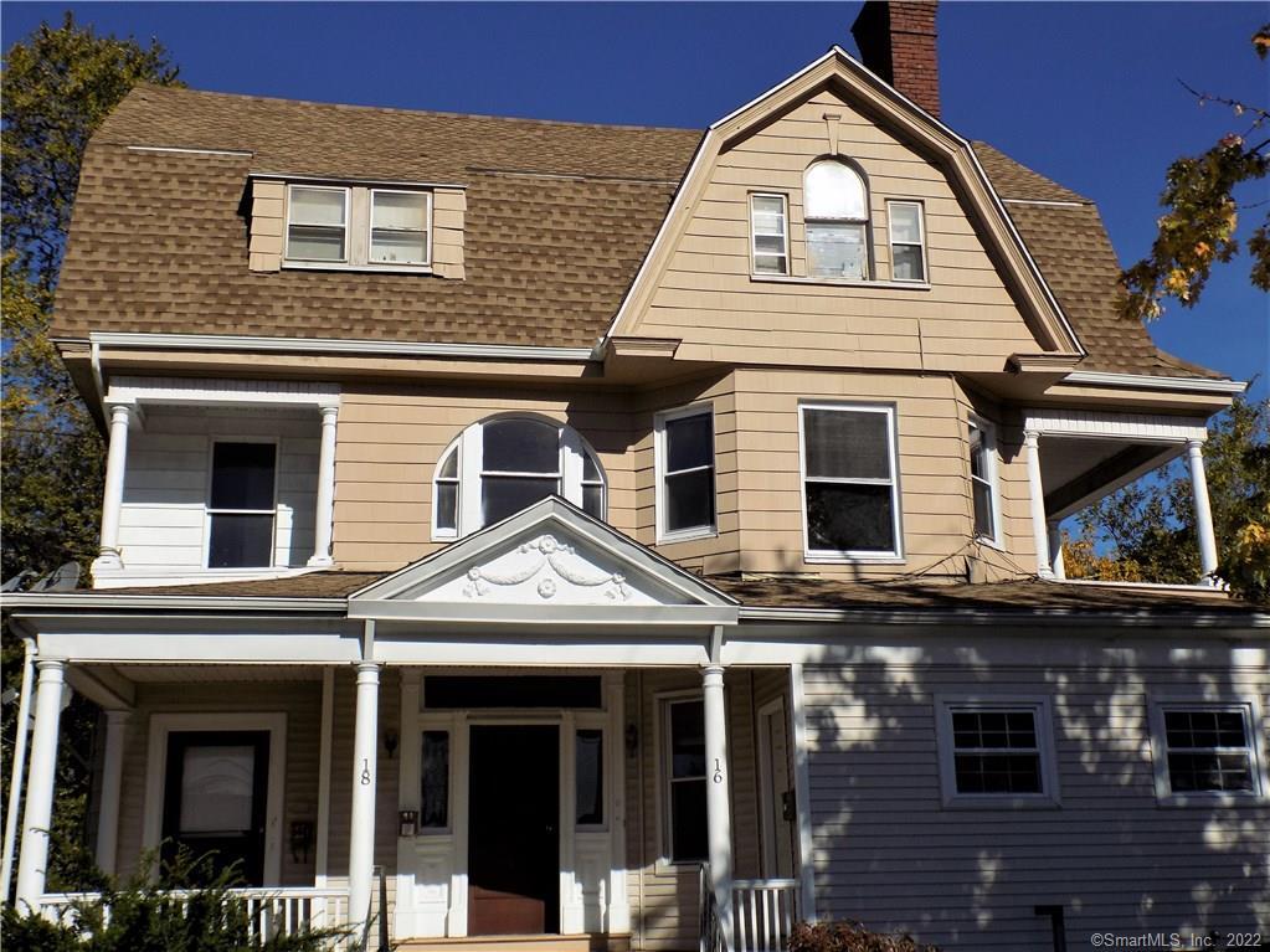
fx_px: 1504
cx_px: 635
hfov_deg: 45.8
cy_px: 476
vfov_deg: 35.1
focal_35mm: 41
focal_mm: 7.3
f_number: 11.5
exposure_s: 1/200
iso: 80
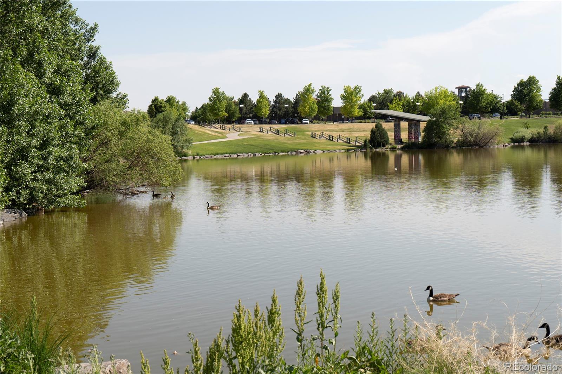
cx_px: 281
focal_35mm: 57
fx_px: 890
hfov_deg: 35.1
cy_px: 187
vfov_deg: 23.8
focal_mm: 38
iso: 100
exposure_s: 1/640
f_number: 5
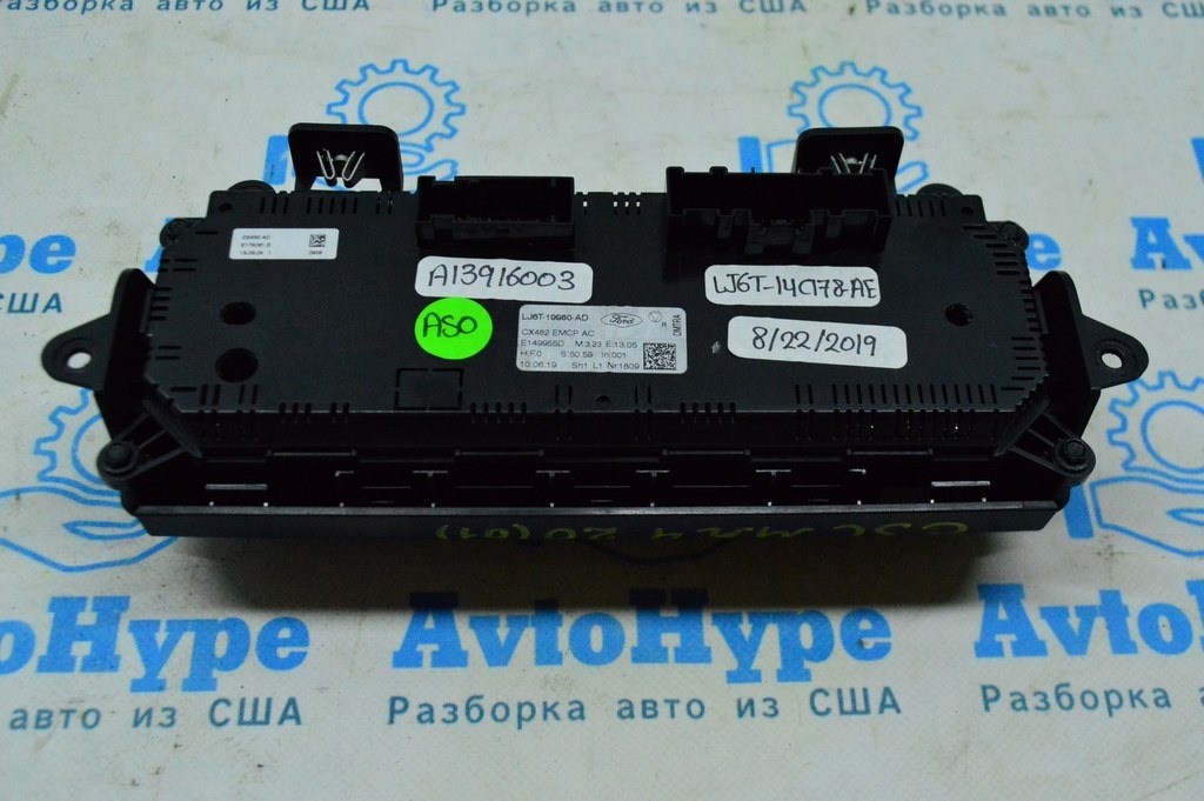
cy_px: 400
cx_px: 602
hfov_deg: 45.0
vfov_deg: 30.8
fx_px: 1454
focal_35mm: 44
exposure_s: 1/800
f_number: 6.3
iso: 6400
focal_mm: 29
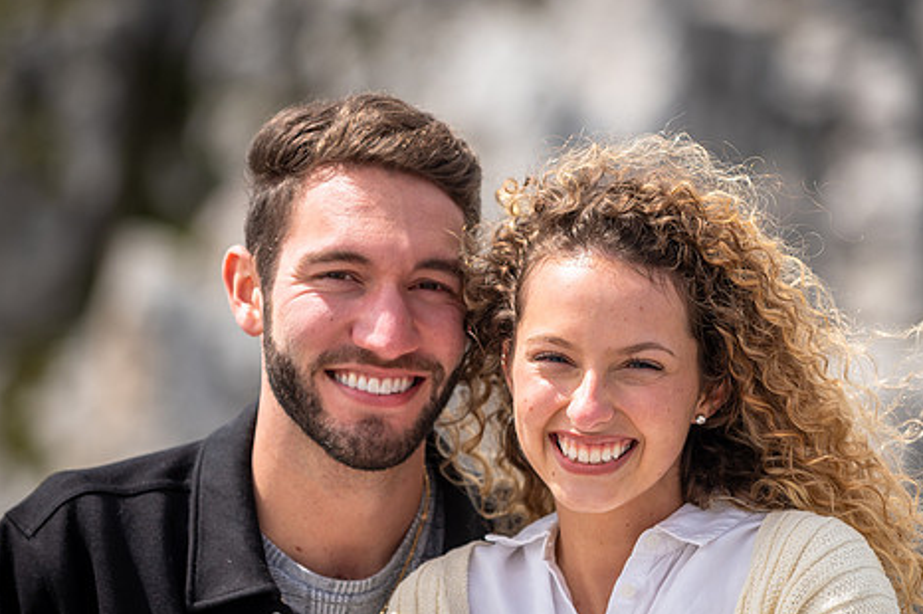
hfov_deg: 8.0
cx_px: 537
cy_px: 317
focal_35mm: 258
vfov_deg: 5.3
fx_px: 6610
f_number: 4
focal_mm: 180
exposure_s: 1/1250
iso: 100
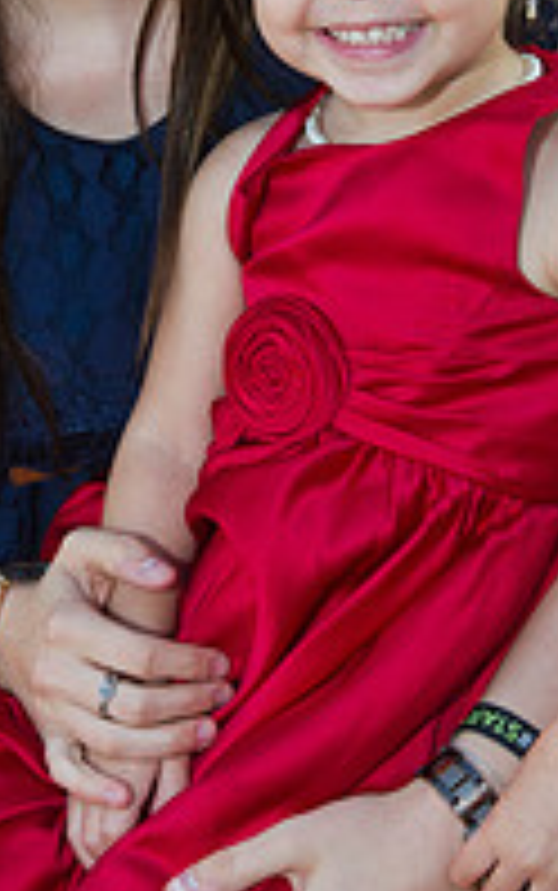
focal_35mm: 111
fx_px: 2697
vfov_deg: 18.7
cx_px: 151
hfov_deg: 11.8
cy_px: 256
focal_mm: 48
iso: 640
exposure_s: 1/320
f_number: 5.6
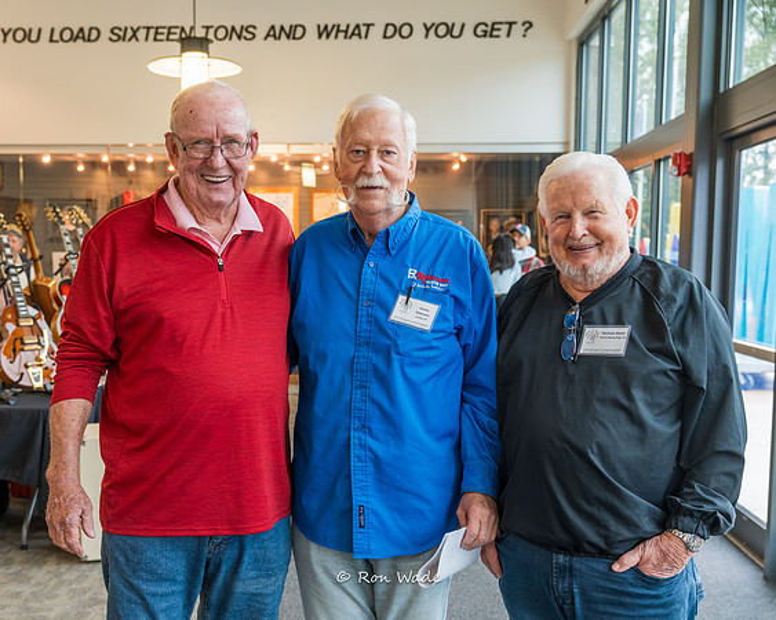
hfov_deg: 46.5
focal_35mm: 39
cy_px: 346
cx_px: 346
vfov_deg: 37.9
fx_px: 901
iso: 1250
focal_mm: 31
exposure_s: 1/160
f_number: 4
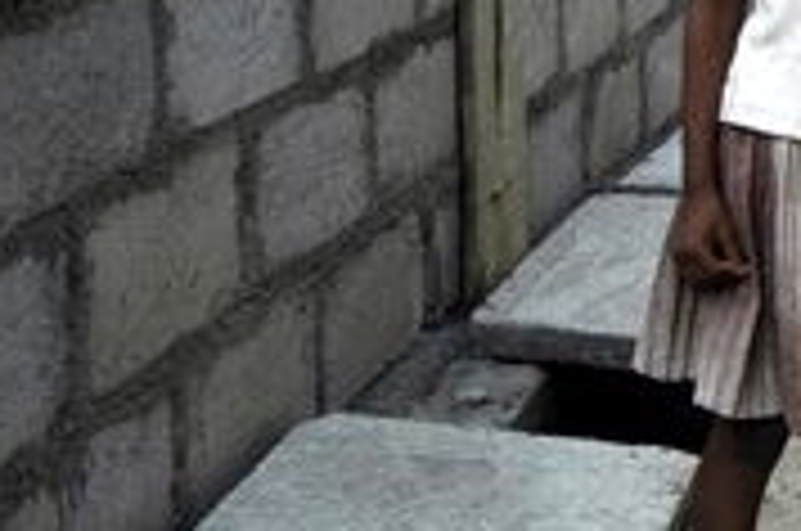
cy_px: 128
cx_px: 1026
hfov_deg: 17.8
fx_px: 2399
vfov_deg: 12.6
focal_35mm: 108
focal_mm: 20
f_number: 5.6
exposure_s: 1/125
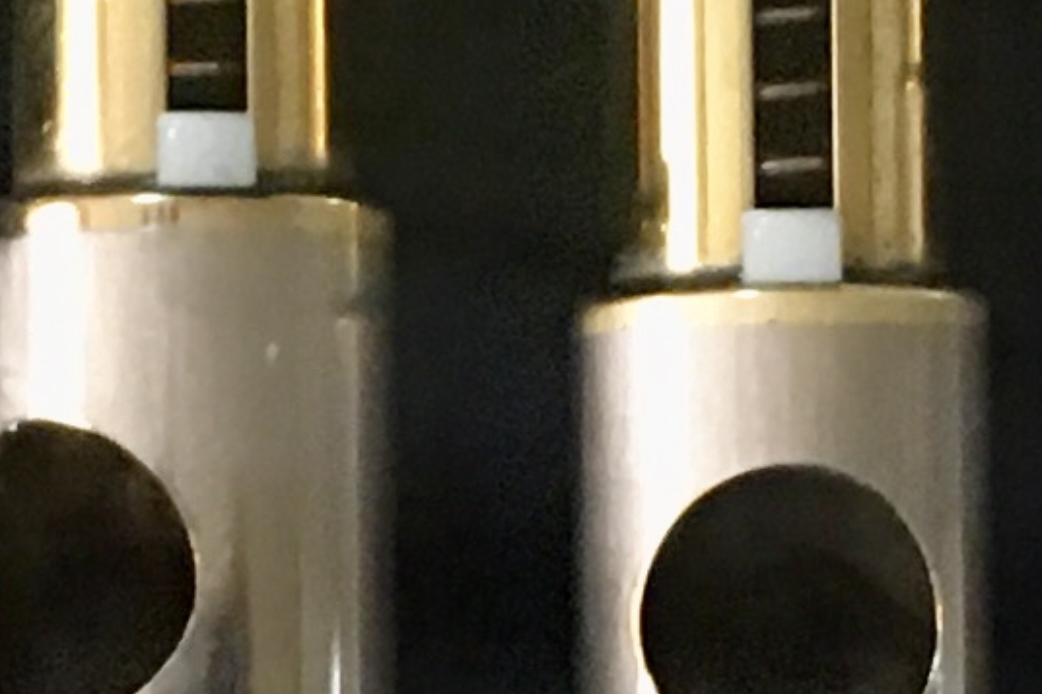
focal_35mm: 227
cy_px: 869
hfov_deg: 9.1
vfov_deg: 6.0
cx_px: 352
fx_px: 6568
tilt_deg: -70.6
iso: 50
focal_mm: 4.15
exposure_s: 1/4
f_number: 2.2
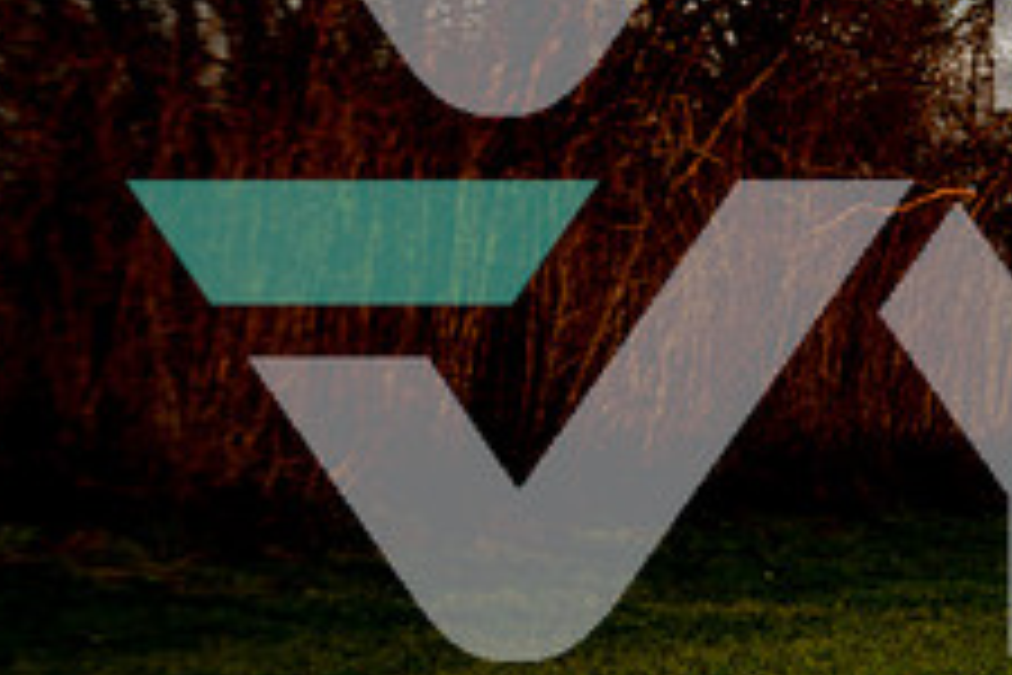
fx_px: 2389
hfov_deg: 21.8
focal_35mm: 85
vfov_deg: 16.1
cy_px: 421
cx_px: 1273
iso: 100
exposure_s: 1/250
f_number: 4
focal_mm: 33
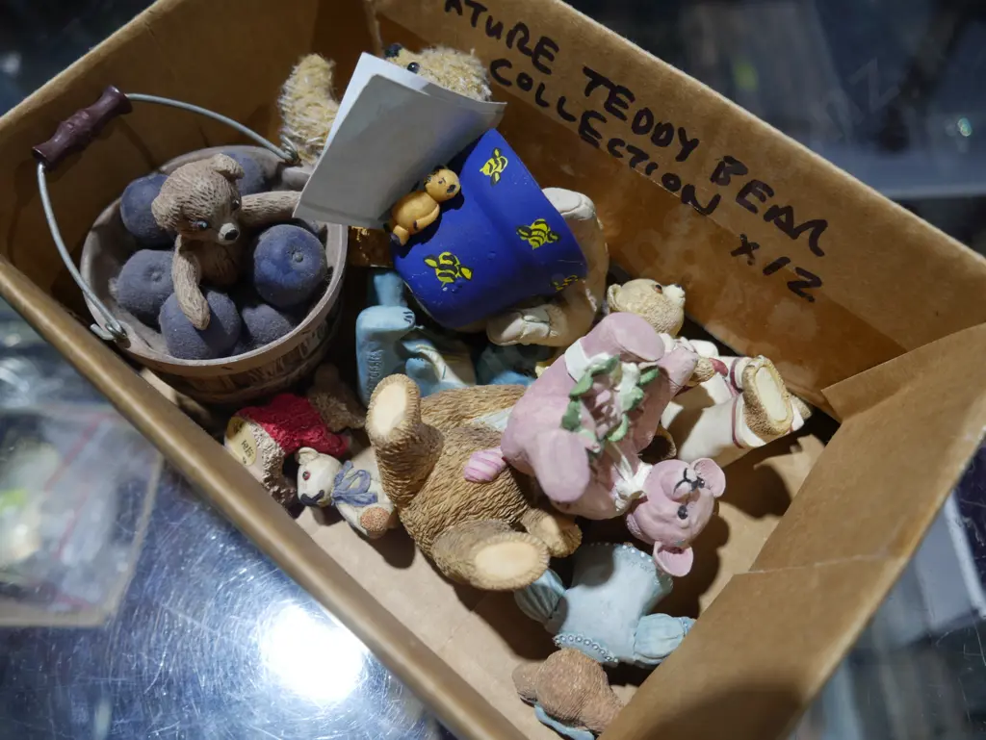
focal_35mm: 32
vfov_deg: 44.2
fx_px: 912
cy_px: 370
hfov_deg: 56.8
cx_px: 493
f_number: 3.6
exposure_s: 1/60
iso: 200
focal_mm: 16
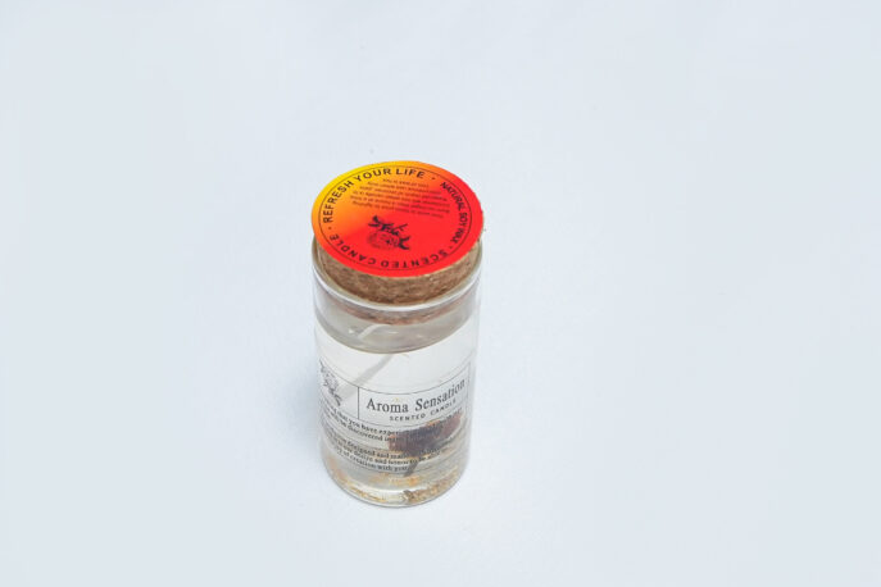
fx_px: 1297
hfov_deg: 37.5
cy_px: 297
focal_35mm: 53
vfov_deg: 25.5
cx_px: 437
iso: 2500
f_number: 9
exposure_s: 1/160
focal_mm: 35
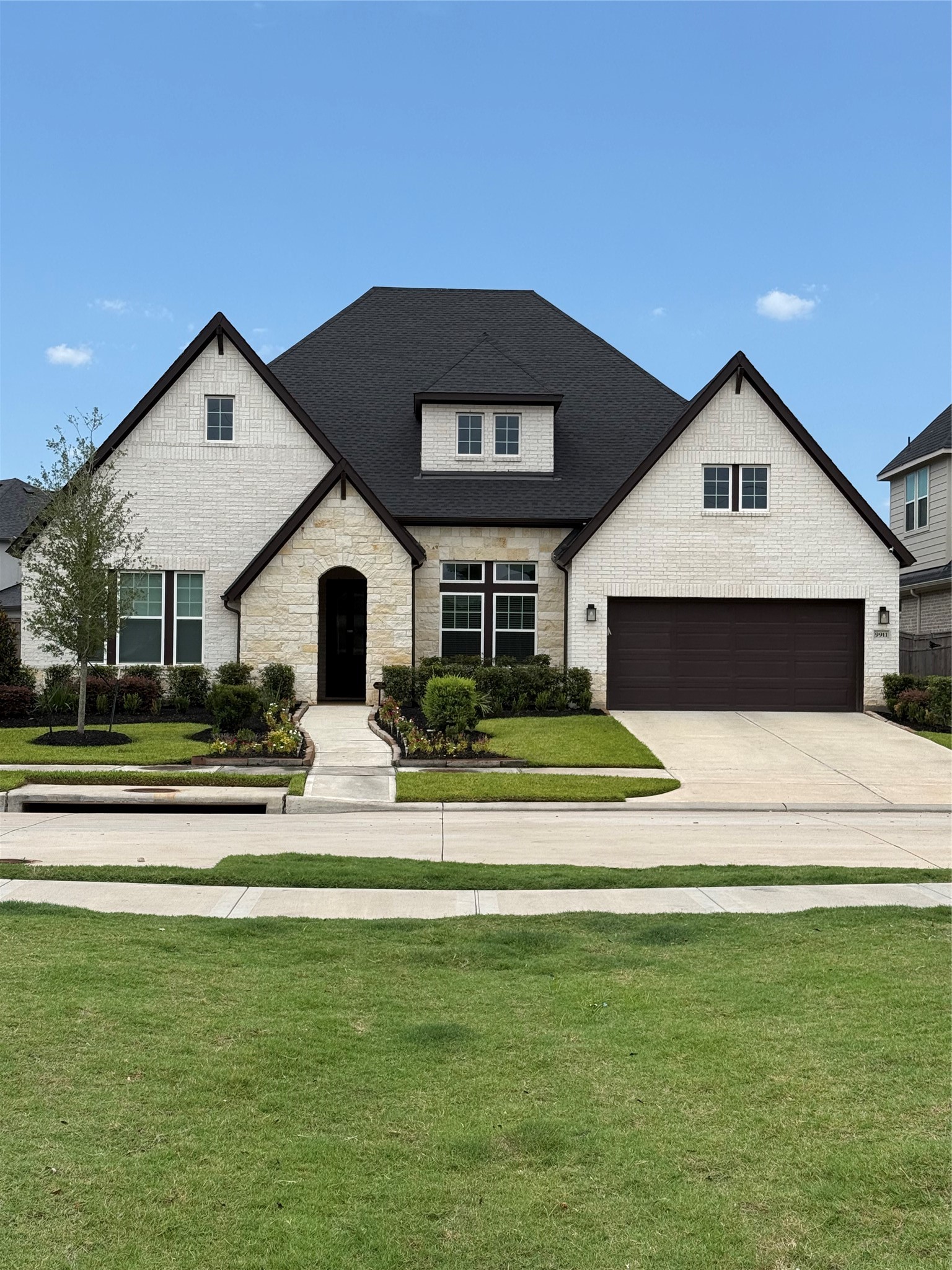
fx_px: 1760
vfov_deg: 39.7
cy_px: 635
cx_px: 476
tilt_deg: +1.5
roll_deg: -0.9
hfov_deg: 30.3
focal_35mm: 48
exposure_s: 1/6024
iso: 80
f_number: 1.78
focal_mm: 6.76
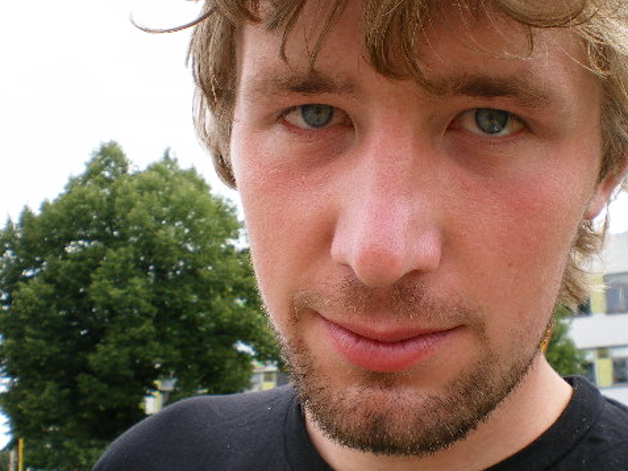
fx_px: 925
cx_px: 352
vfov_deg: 28.5
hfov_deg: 37.4
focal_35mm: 51
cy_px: 285
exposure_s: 1/100
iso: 64
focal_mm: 6.3
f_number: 4.6
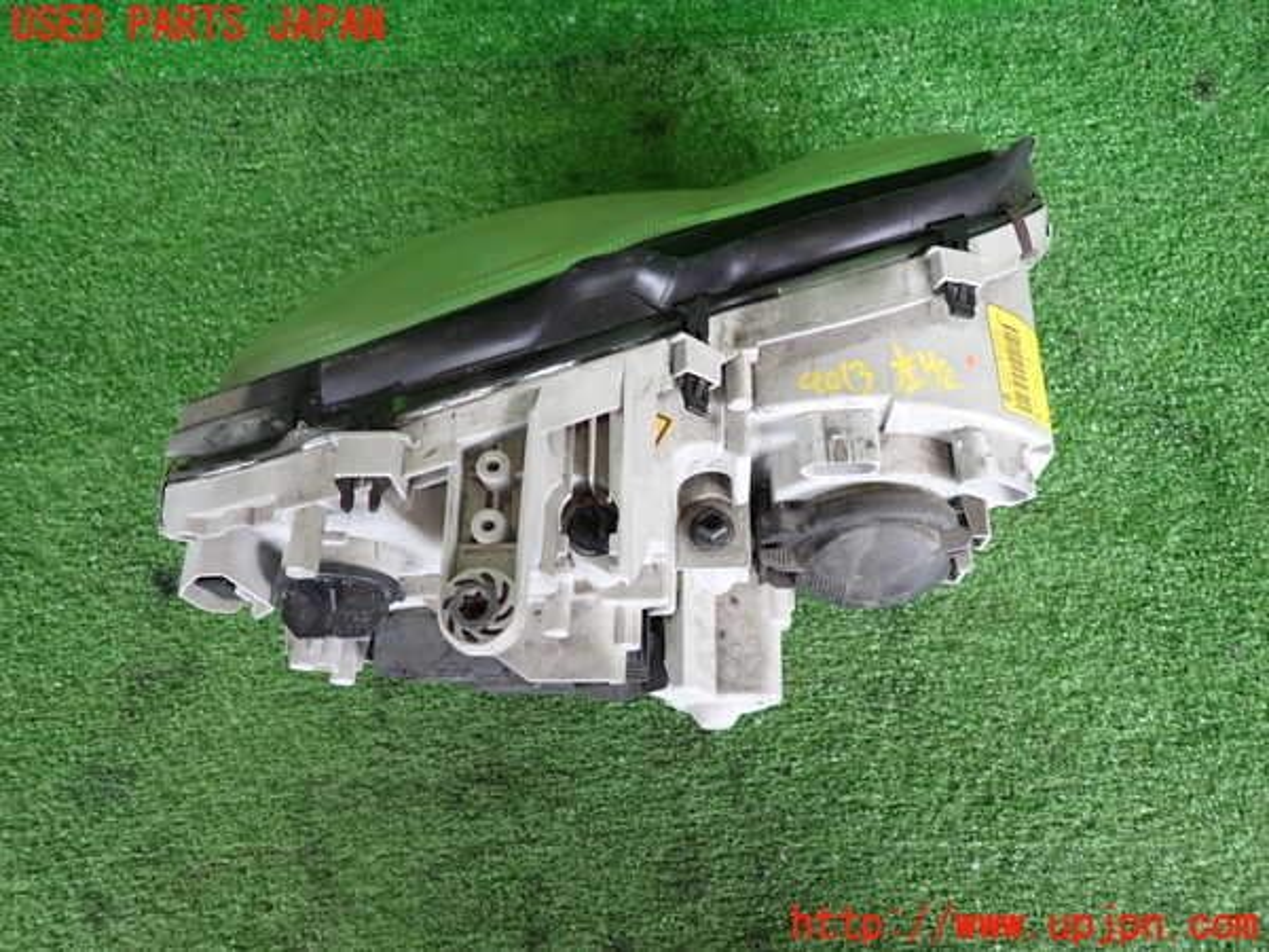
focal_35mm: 25
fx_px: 916
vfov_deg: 54.9
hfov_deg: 69.4
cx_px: 634
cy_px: 476
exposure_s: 1/80
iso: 200
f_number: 2
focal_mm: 4.5
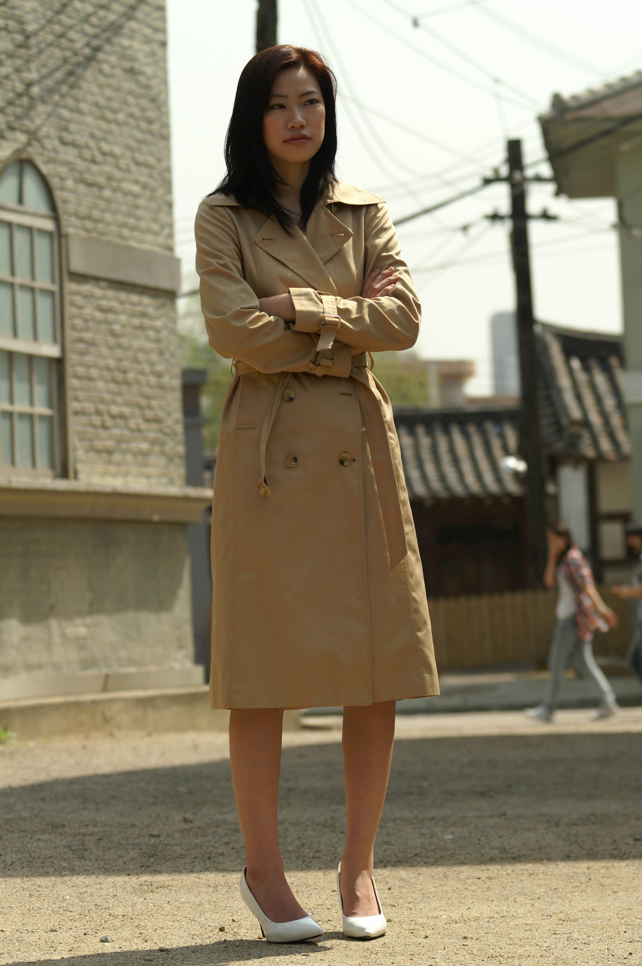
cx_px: 321
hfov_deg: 11.4
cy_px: 483
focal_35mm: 120
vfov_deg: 17.1
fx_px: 3216
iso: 200
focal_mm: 80
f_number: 4.5
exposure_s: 1/1600
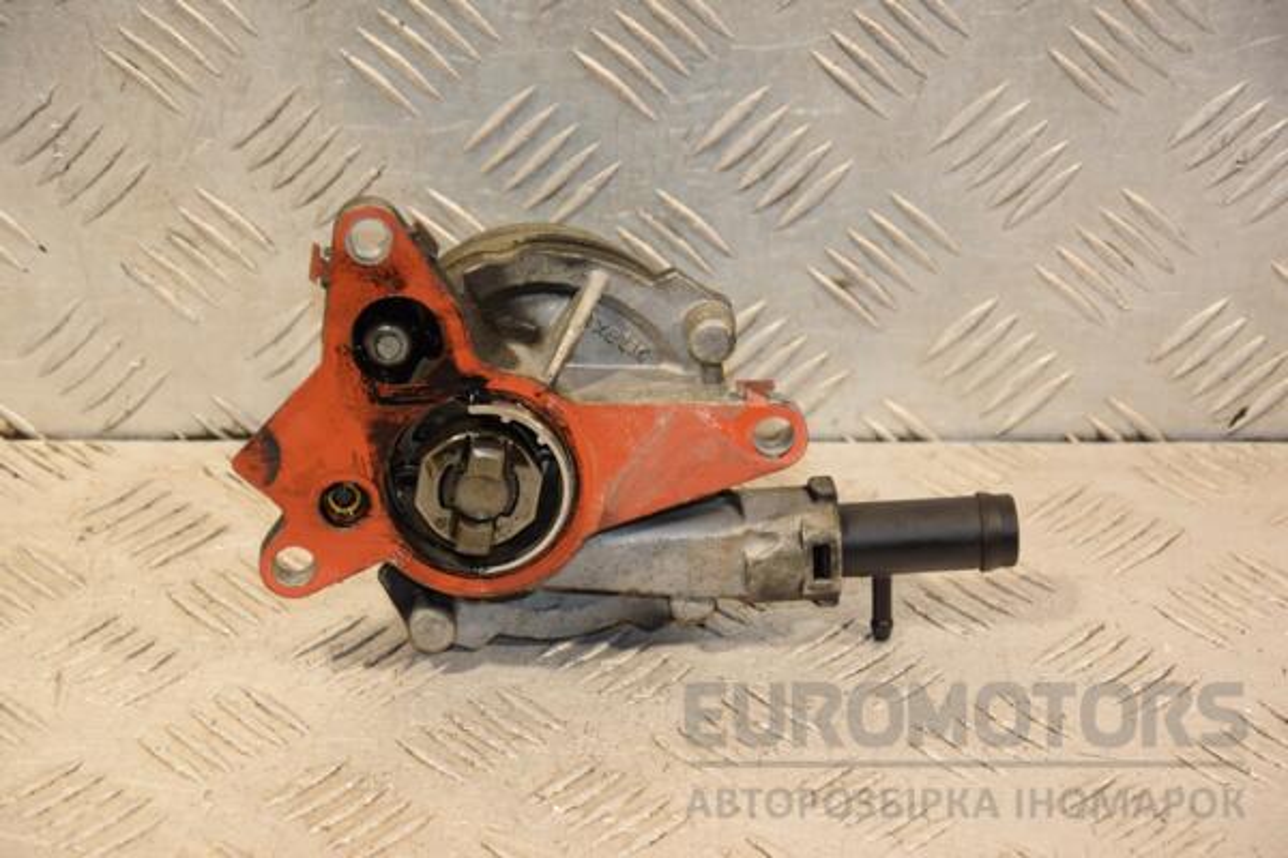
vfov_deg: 11.4
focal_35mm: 120
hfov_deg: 17.1
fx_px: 4293
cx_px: 644
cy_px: 429
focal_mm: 80
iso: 800
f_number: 5.3
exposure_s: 1/200
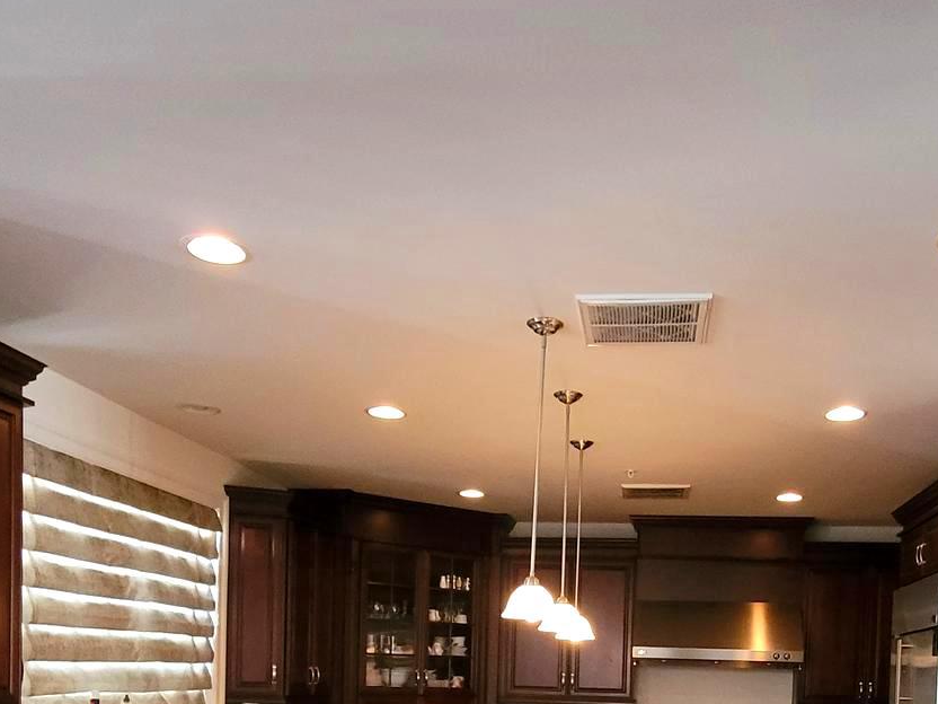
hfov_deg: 56.3
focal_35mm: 32
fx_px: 867
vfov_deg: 39.3
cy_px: 695
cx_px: 570
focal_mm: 2.2
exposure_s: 1/24
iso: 800
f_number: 2.2
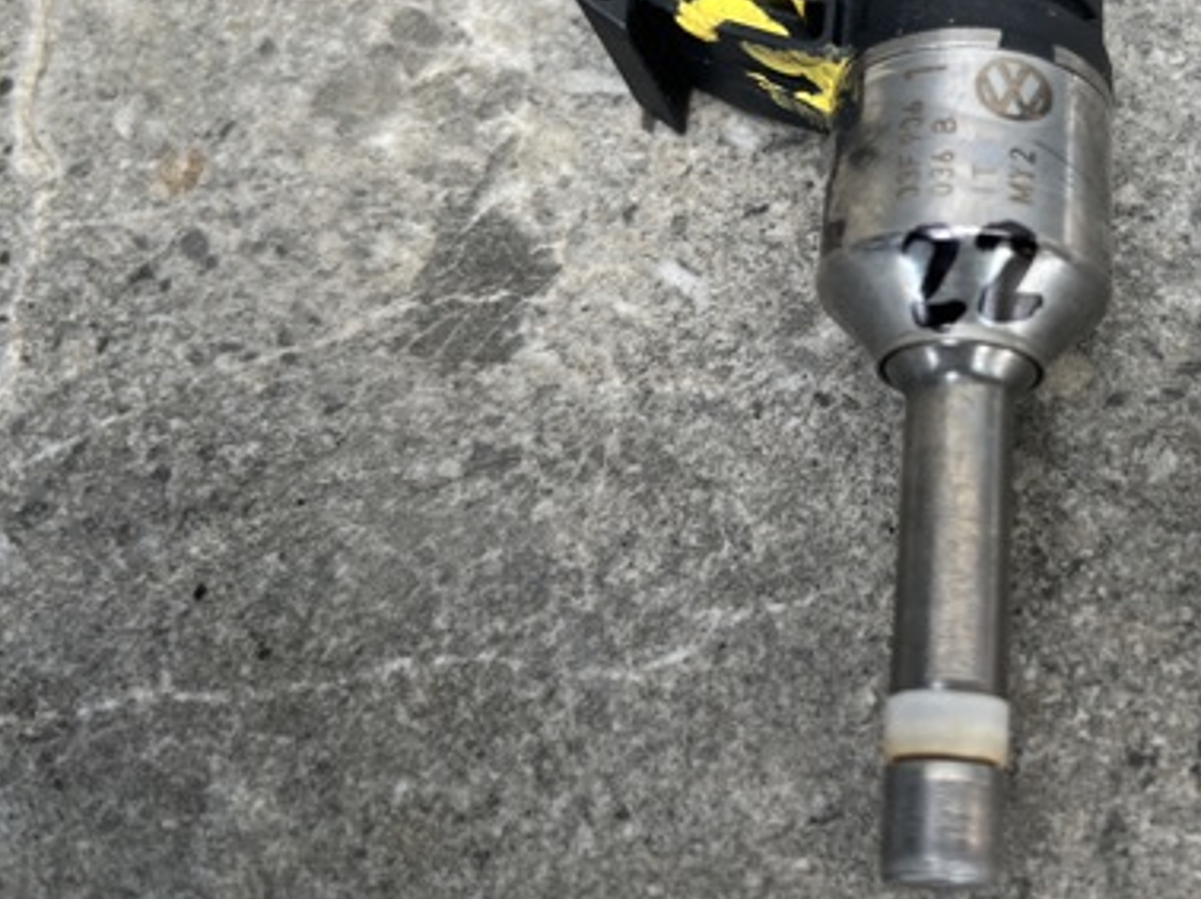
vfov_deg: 32.2
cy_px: 221
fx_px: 1526
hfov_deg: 41.3
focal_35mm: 44
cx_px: 950
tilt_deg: -60.2
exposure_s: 1/128
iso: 32
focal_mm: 5.1
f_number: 1.6
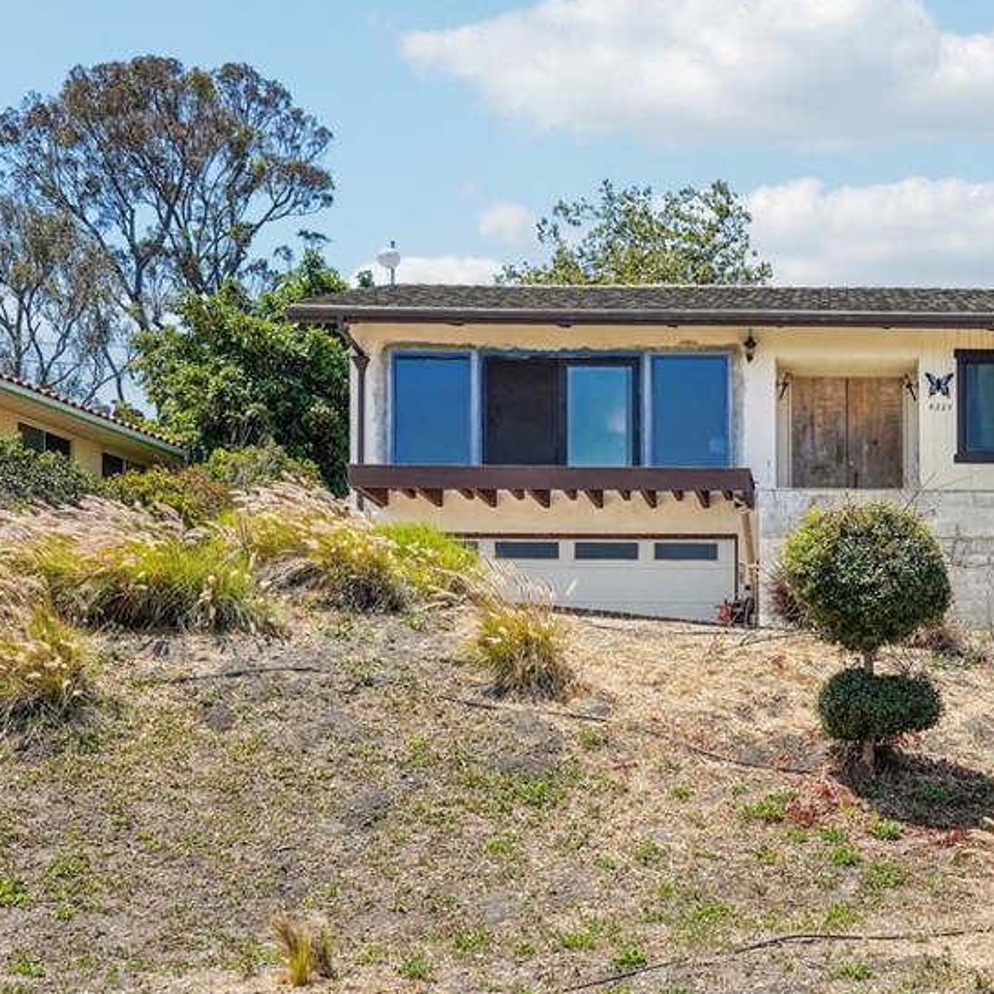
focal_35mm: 56
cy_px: 495
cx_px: 912
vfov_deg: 30.6
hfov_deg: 29.2
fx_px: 1819
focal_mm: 35
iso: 400
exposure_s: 1/800
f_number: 8
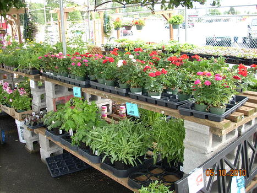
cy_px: 96
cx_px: 128
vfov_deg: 38.6
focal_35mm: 37
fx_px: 275
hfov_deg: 50.2
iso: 64
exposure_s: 1/60
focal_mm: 6.2
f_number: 2.8
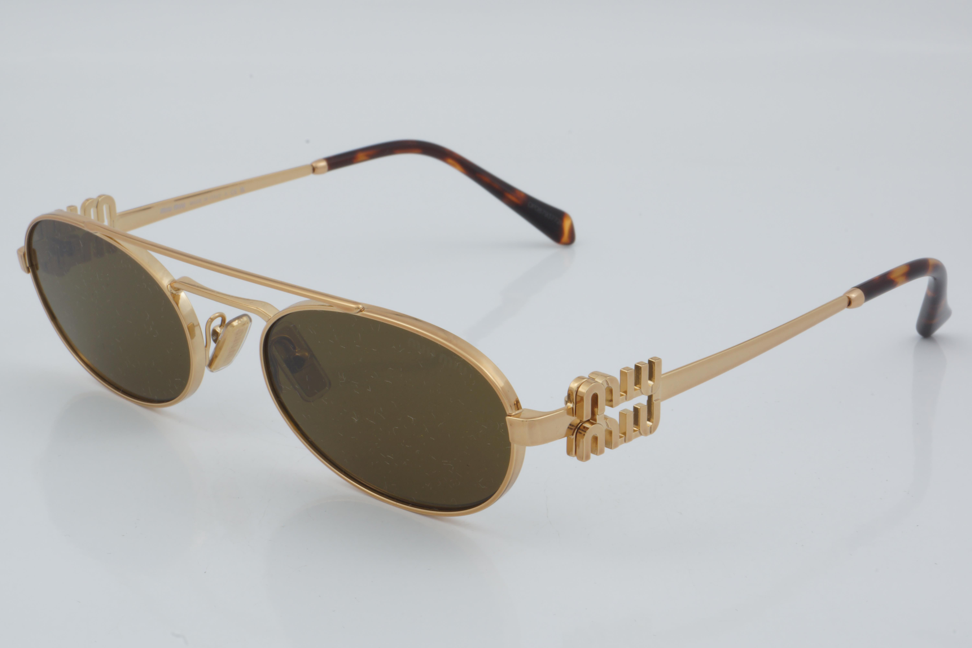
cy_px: 324
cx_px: 486
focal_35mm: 75
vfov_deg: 18.2
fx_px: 2025
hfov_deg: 27.0
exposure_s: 1/4
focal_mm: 50
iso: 100
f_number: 32
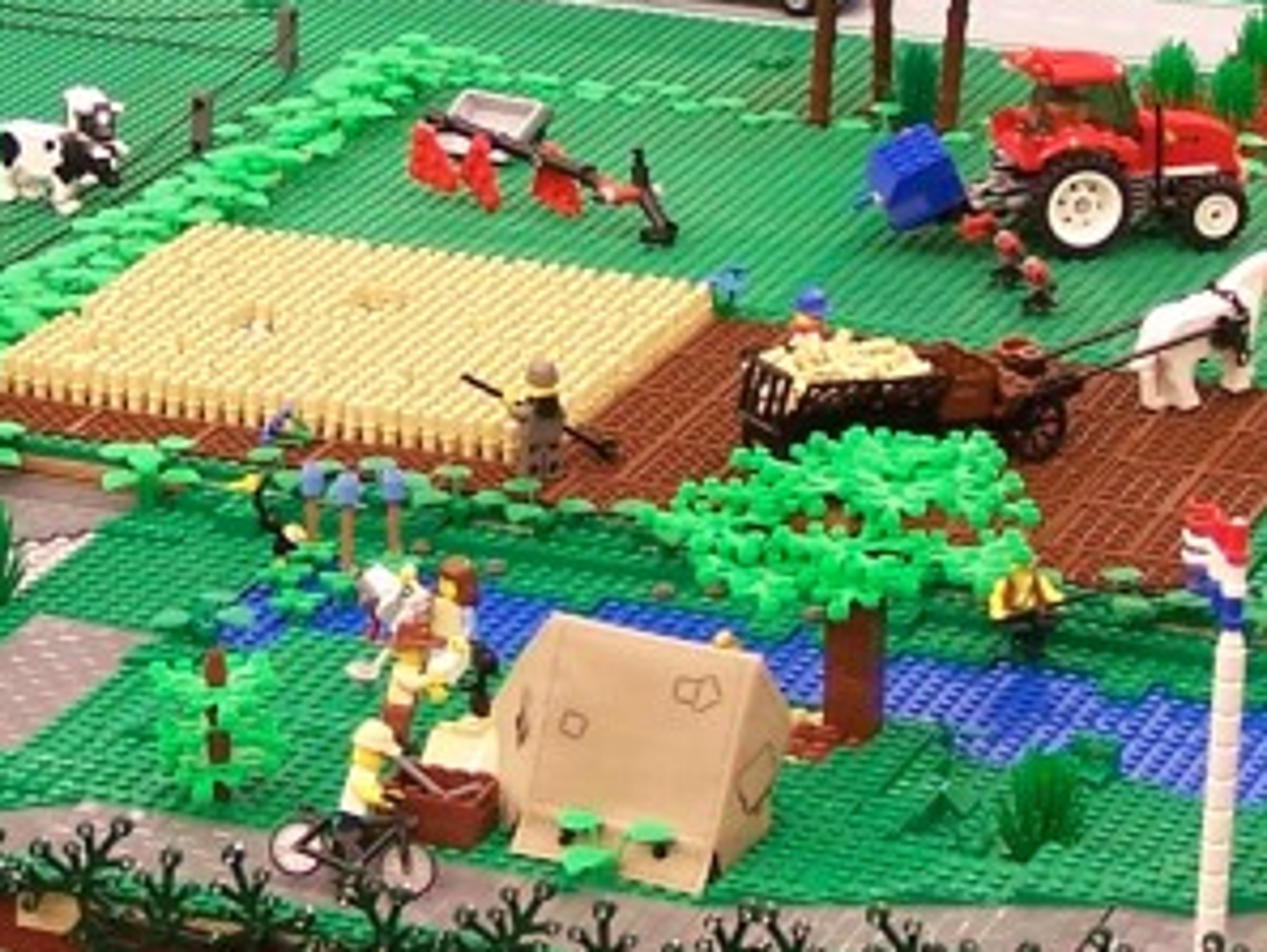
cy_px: 388
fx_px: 6444
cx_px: 311
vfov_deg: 8.4
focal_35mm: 176
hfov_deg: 11.2
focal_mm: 8.5
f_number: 3
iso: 80
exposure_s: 1/2
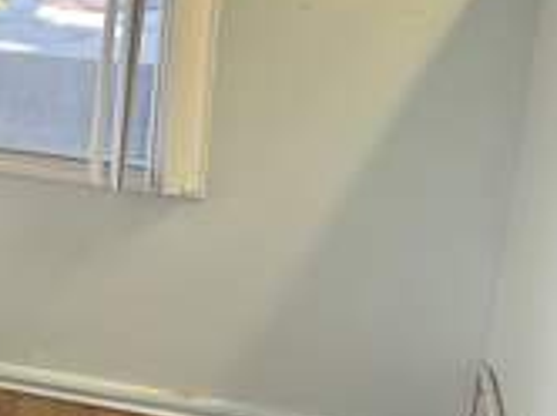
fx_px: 1205
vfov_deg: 19.4
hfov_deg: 23.1
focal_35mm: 75
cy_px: 75
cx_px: -164
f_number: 1.5
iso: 200
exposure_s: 1/60
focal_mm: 5.7
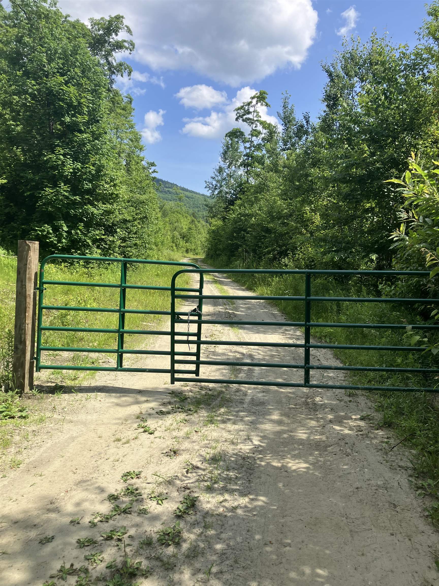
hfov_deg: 49.7
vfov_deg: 63.4
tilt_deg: -2.8
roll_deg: -0.4
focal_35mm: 28
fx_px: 473
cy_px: 293
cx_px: 220
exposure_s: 1/1517
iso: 32
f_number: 1.8
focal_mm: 3.99
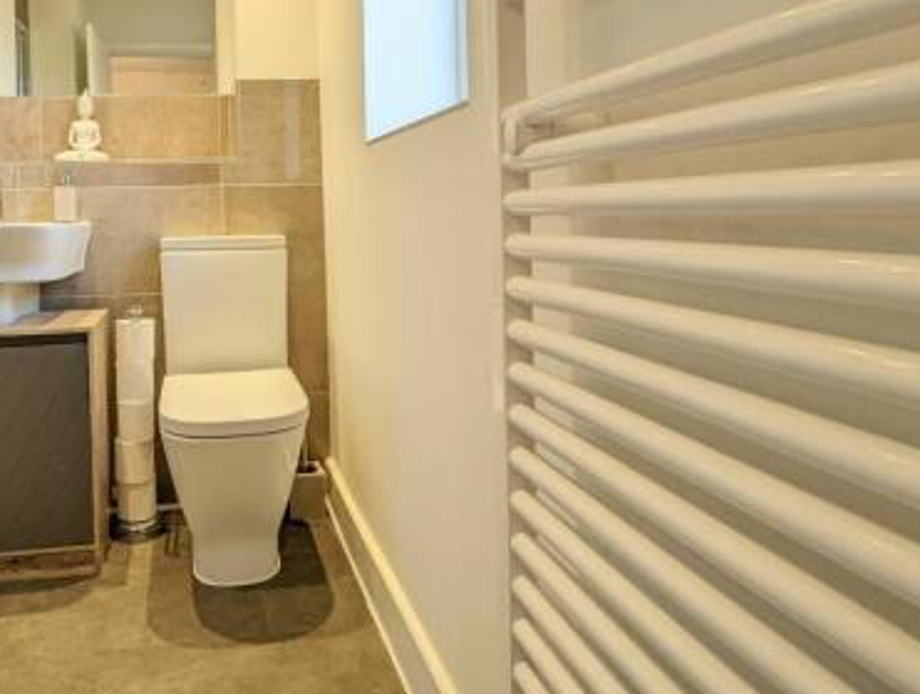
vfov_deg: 53.4
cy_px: 202
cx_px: 268
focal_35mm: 25
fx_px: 666
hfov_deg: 66.3
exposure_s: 1/90.1
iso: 78
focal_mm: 2.35
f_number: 2.2
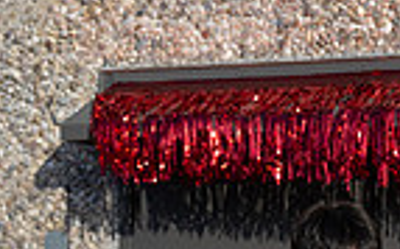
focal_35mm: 221
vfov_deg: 5.7
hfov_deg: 9.5
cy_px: 571
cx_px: 364
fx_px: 2406
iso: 320
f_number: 5
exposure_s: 1/2000
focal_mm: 69
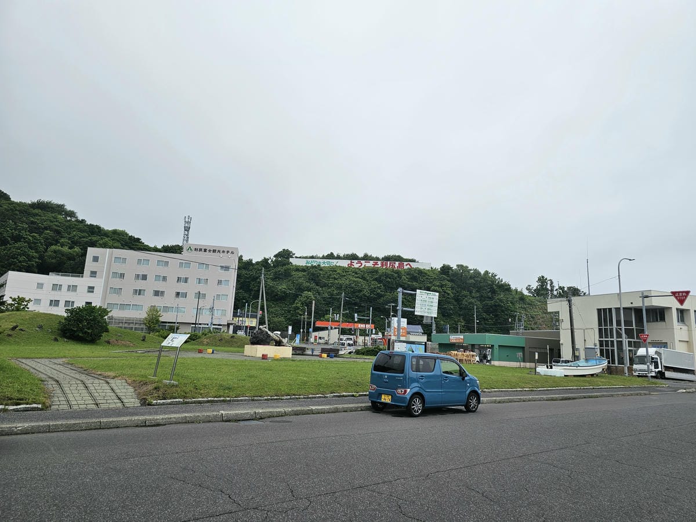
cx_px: 348
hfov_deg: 73.9
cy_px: 261
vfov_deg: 58.9
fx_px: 462
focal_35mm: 23
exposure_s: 1/950
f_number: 1.7
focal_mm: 6.3
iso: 10
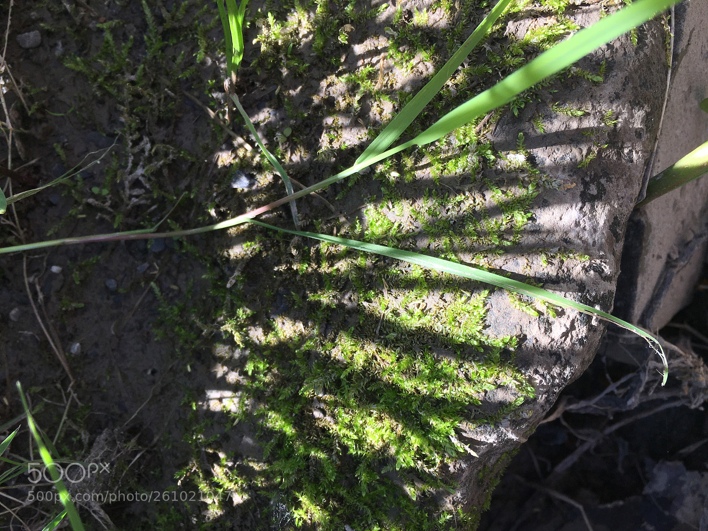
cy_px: 266
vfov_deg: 48.2
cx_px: 354
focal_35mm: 29
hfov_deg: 61.7
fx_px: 593
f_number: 2.2
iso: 25
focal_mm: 4.15
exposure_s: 1/513
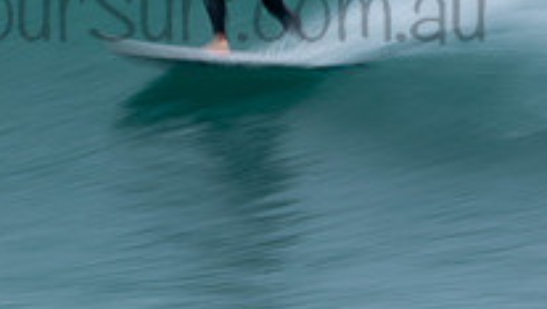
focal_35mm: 2200
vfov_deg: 0.6
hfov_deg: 1.0
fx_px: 31946
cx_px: 206
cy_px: -20
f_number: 22
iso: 100
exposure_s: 1/20
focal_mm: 500
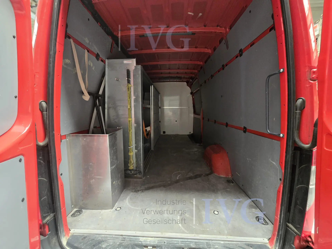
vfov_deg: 89.9
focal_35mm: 13
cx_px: 166
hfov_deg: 106.2
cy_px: 124
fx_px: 125
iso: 800
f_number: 2.2
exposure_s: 1/60
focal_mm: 2.2
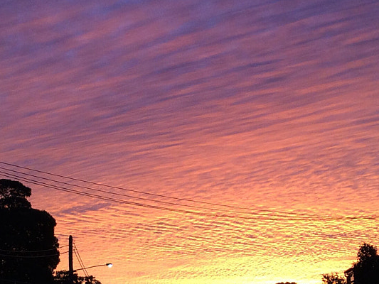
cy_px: 249
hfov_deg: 21.8
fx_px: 986
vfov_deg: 16.2
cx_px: 177
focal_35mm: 90
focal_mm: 4.12
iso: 64
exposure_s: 1/120
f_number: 2.2
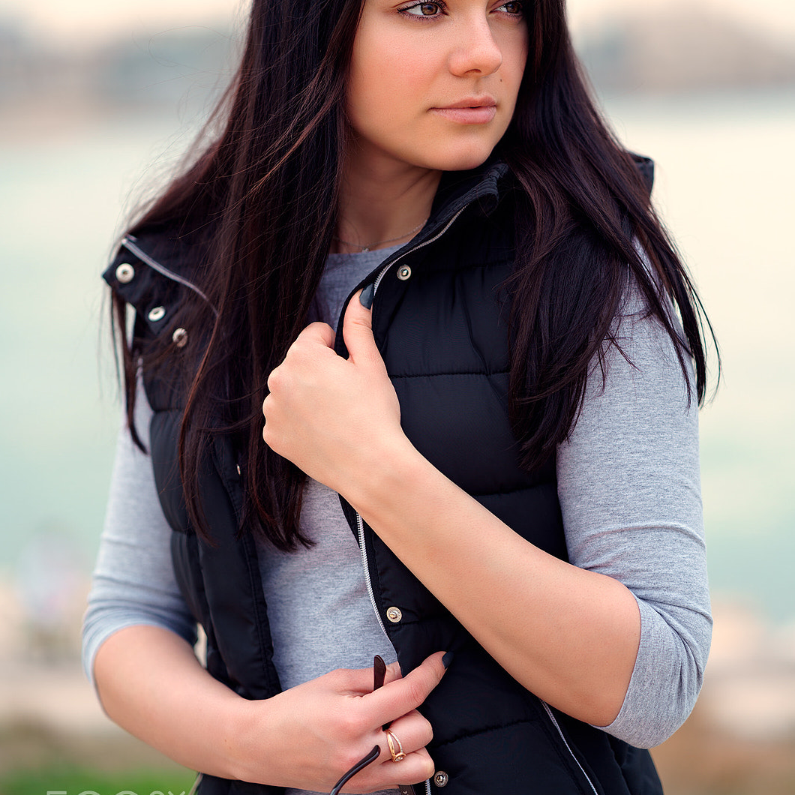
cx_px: 399
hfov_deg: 16.0
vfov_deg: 16.0
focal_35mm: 109
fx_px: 2832
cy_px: 307
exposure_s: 1/800
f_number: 1.8
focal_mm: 85
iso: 100
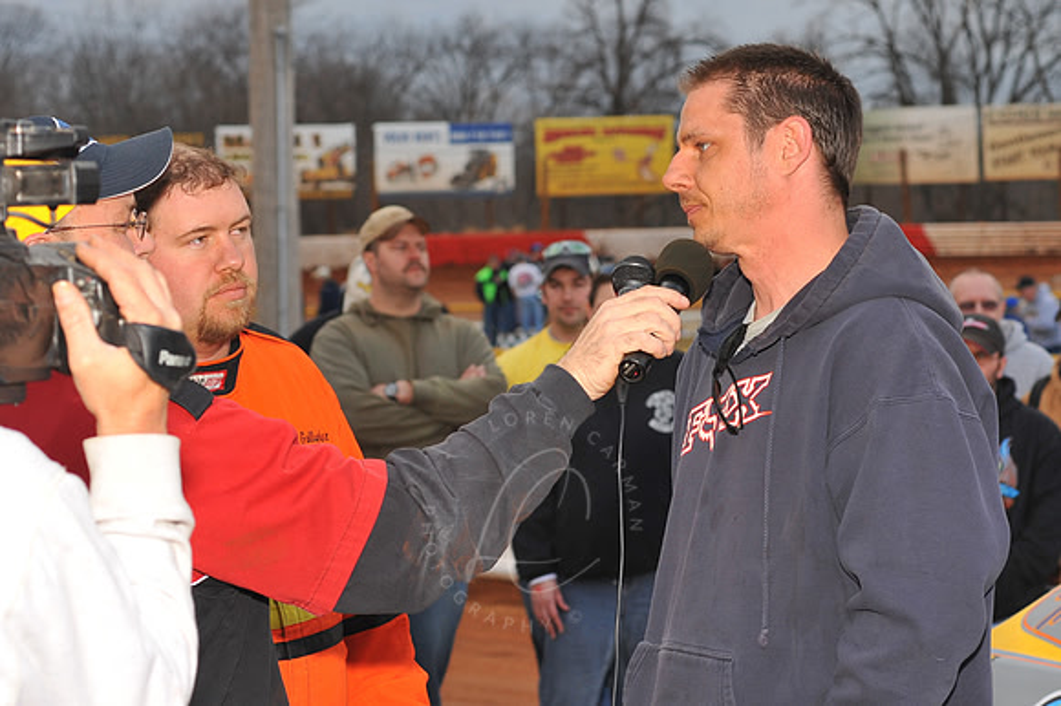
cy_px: 353
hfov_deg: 25.4
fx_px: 2356
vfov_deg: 17.0
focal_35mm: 80
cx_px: 530
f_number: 7.1
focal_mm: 80
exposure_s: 1/320
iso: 500
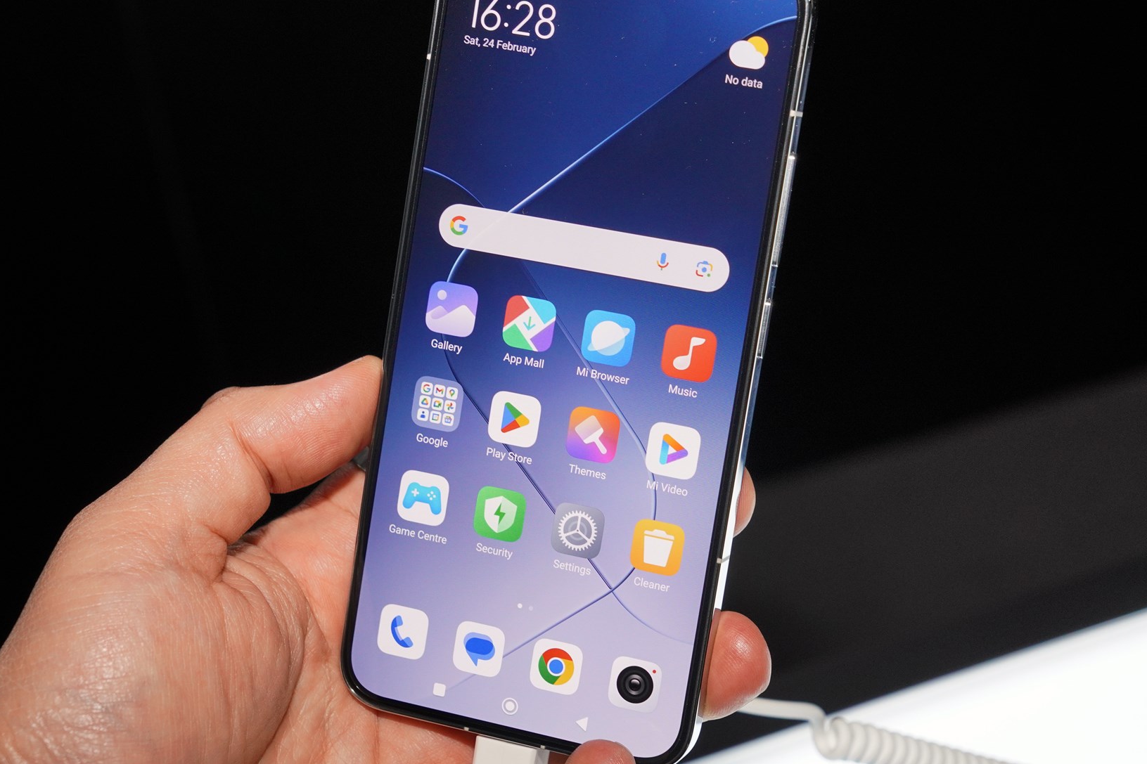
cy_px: 337
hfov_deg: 27.3
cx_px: 511
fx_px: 2357
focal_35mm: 74
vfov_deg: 18.4
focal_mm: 41.9
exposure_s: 1/125
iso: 1000
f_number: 6.3
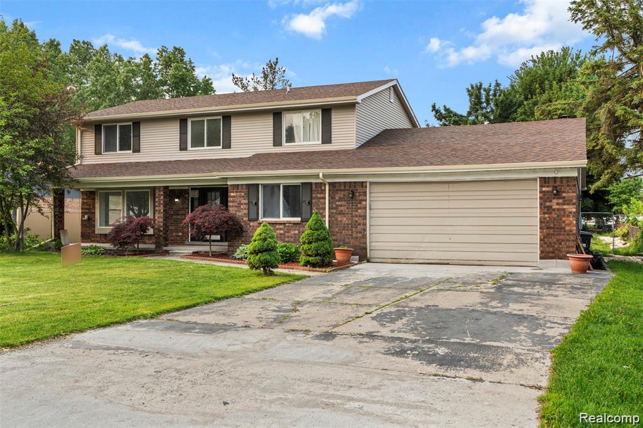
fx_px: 625
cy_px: 214
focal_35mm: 35
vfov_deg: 37.8
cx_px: 322
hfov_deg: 54.4
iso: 100
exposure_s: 1/15
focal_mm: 35
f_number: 8
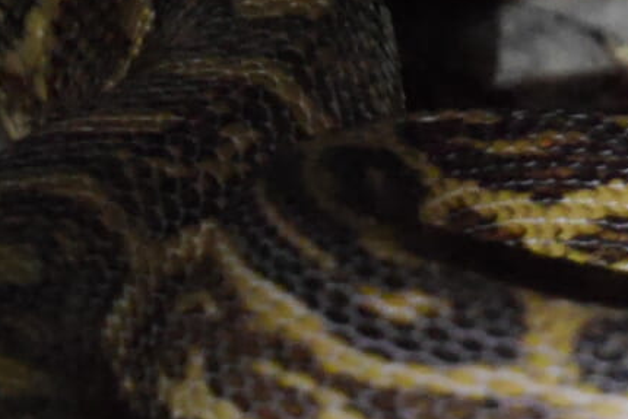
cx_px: 1328
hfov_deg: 1.8
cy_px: 308
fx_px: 20416
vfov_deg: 1.2
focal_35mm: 1170
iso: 3200
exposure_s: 1/50
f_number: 5.6
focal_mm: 118
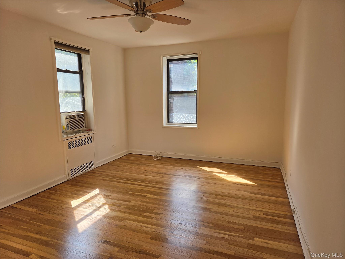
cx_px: 172
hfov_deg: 73.9
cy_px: 130
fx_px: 229
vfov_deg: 58.9
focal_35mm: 23
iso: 80
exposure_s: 1/621
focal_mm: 5.4
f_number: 1.8
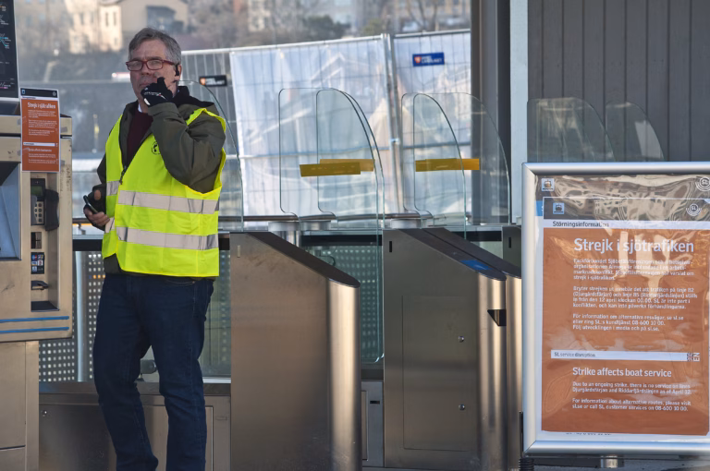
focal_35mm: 165
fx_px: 3250
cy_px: 236
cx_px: 355
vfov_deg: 8.3
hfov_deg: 12.5
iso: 400
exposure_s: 1/640
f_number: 8
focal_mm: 110
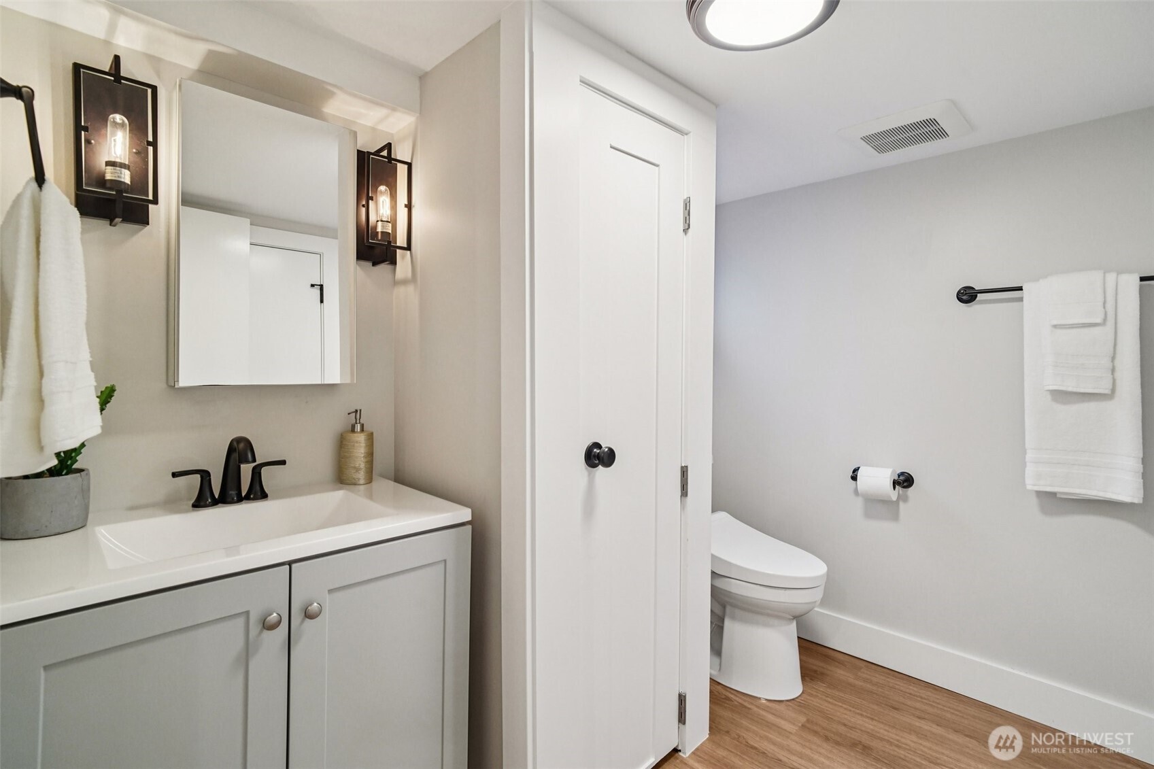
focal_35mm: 16
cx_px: 577
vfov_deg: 73.7
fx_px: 513
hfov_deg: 96.7
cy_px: 384
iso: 1600
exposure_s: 1/50
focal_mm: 16
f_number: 8
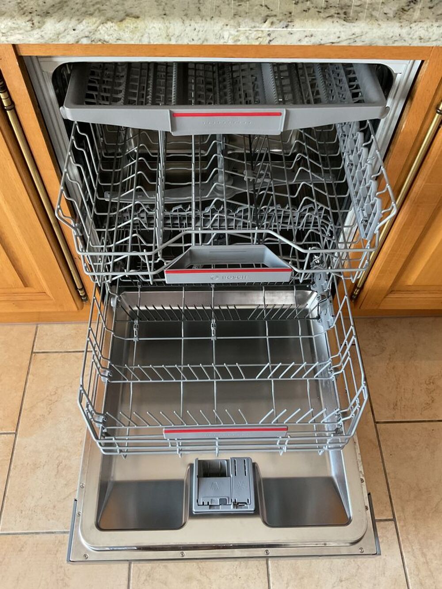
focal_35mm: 29
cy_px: 294
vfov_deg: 61.7
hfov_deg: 48.2
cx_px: 221
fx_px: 494
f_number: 1.8
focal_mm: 3
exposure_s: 1/40
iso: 320
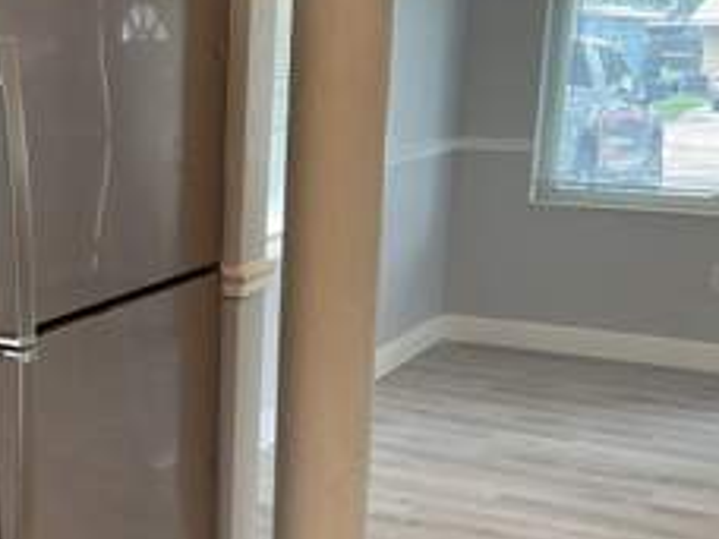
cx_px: 73
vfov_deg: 23.9
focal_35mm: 61
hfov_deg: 30.3
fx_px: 1267
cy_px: 375
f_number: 1.8
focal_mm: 3
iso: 64
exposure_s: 1/60
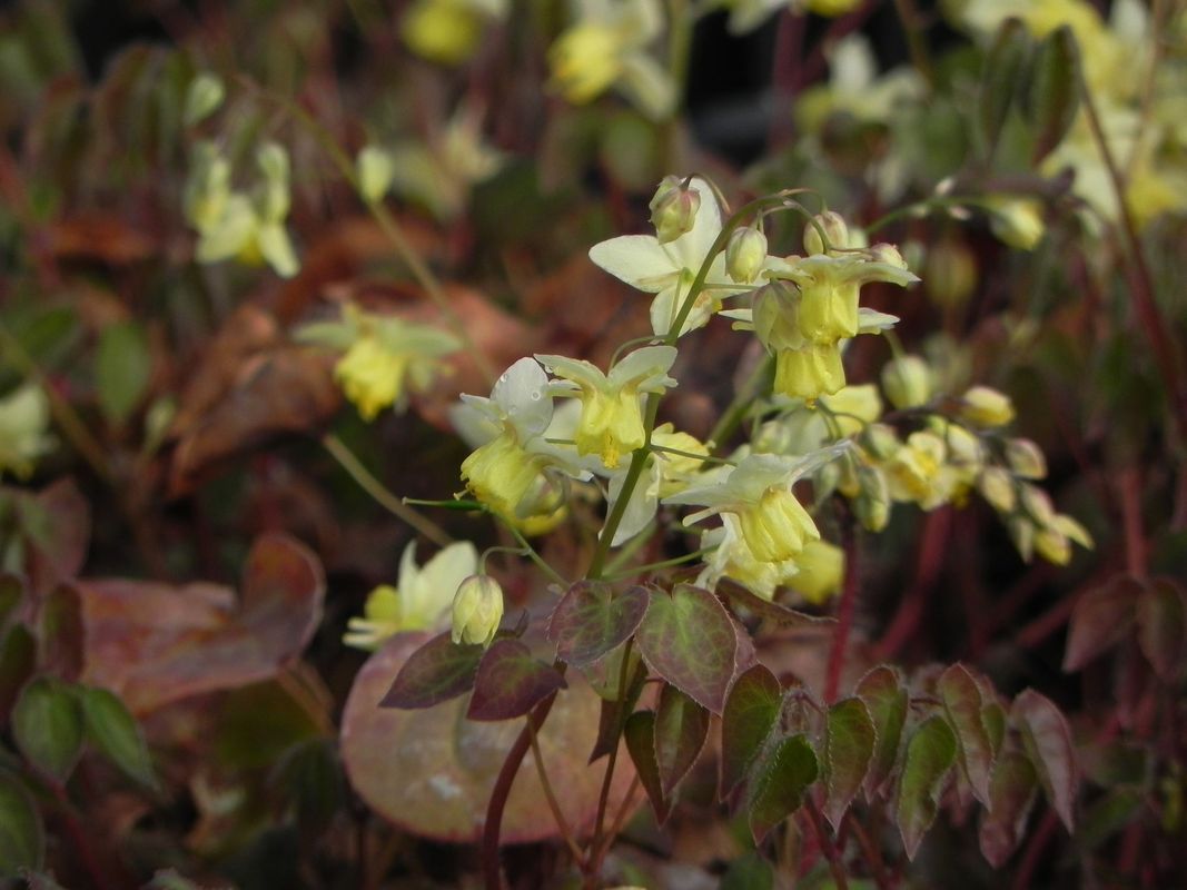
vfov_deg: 2.2
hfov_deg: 2.9
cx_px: 594
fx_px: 23246
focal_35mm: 678
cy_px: 445
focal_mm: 120
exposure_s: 1/800
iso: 160
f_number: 5
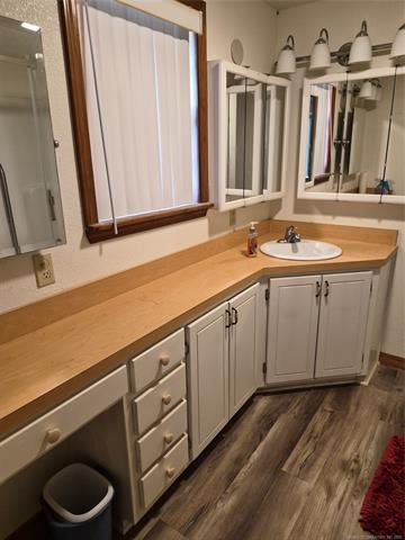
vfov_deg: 73.9
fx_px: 359
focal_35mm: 23
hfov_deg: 58.9
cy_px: 270
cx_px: 202
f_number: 1.8
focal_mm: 5.4
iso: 640
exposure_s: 1/120
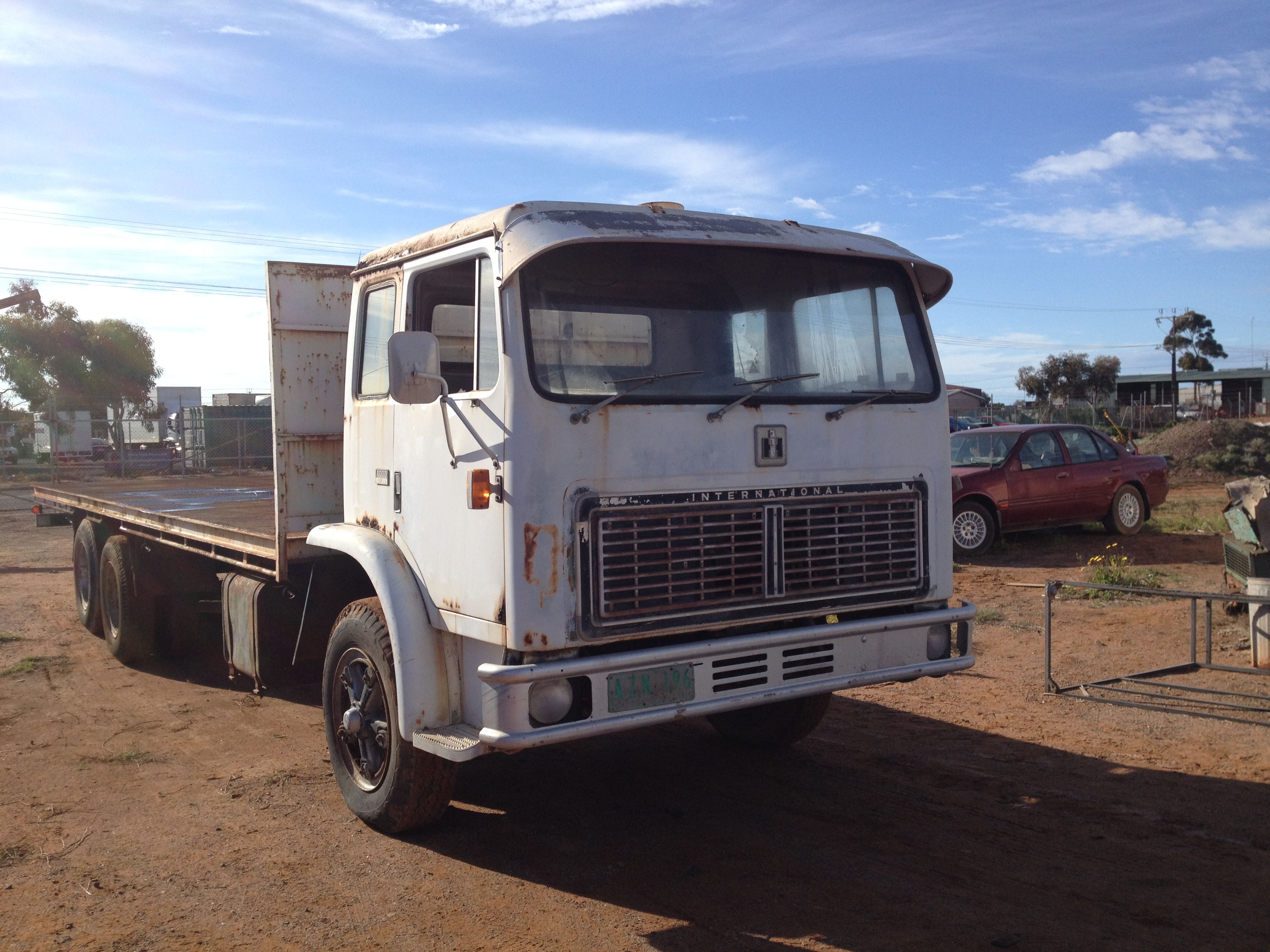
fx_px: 1284
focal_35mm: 35
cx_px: 635
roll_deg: +0.5
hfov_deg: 52.6
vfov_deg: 40.7
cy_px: 476
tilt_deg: -4.6
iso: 50
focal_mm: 4.28
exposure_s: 1/1623
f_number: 2.4
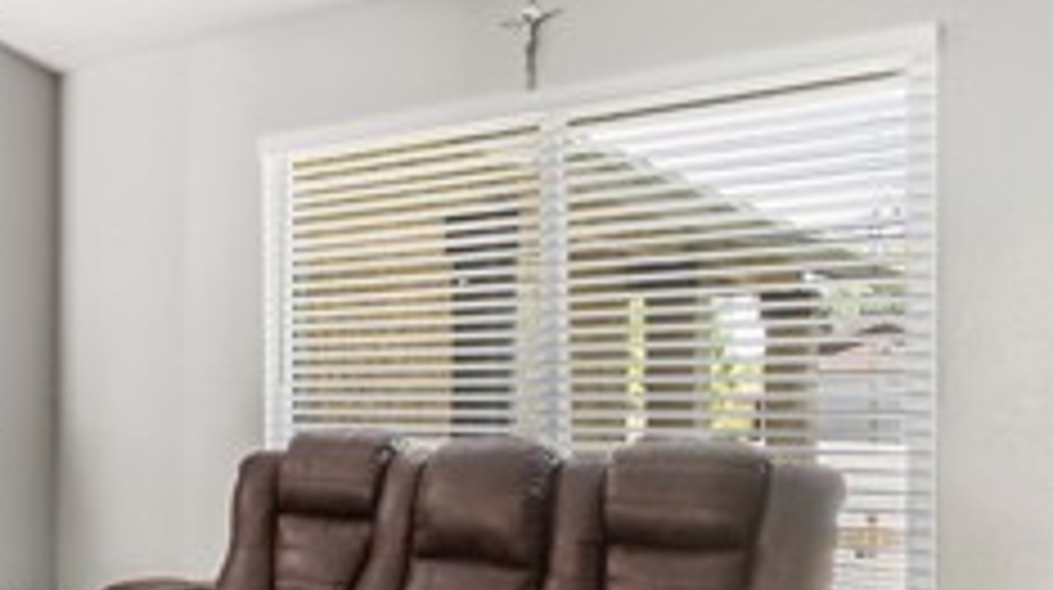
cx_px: 4
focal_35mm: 43
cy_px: 423
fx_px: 1199
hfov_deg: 41.4
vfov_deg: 27.3
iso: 320
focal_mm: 10
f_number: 7.1
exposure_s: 1/4
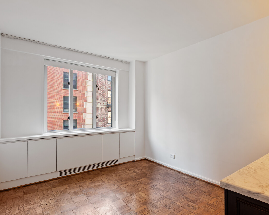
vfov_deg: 70.8
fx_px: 151
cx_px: 167
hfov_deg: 81.8
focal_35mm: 19
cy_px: 113
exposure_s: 1.3
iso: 100
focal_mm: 14
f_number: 10
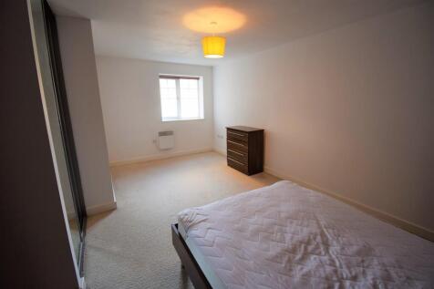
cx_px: 217
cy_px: 144
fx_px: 181
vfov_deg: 77.3
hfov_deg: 100.4
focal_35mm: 15
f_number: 4.5
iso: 400
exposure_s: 1/60
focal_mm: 10
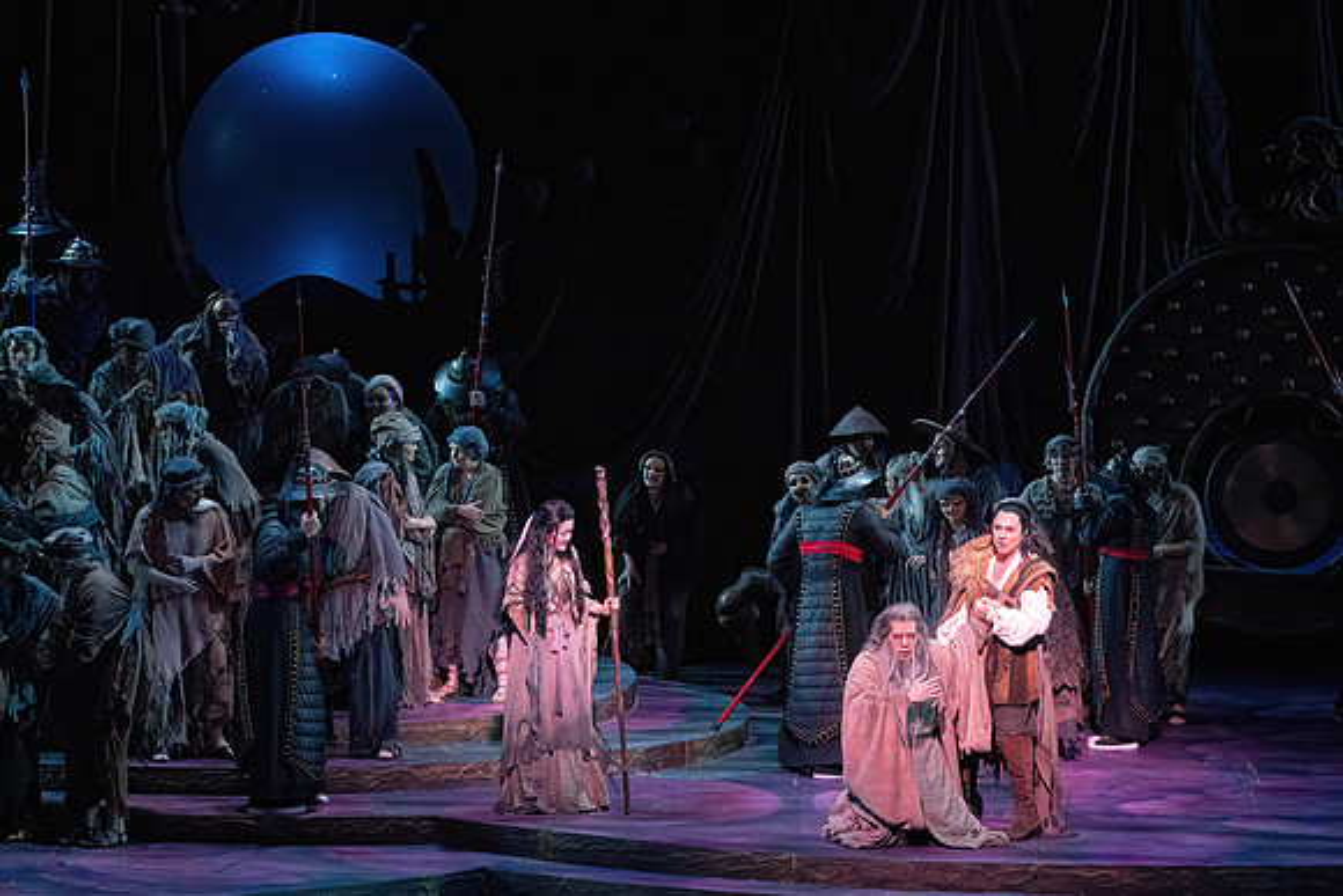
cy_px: 448
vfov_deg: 10.7
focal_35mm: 128
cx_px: 672
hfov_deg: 16.0
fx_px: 4776
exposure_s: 1/320
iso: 20000
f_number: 9
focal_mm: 128
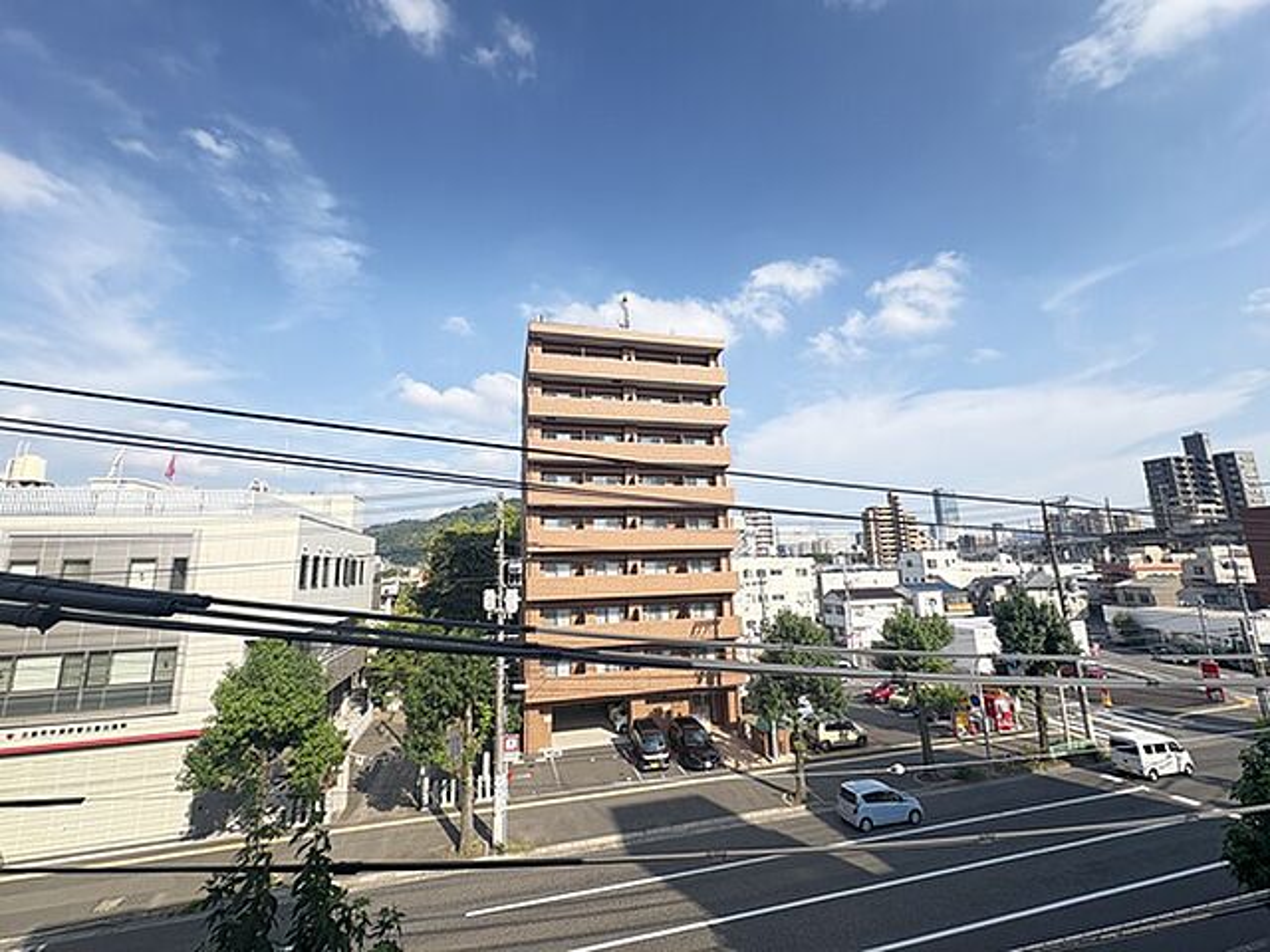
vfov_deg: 85.7
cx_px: 635
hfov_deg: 102.1
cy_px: 476
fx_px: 514
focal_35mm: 14
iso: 40
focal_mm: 2.22
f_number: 2.2
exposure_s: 1/582
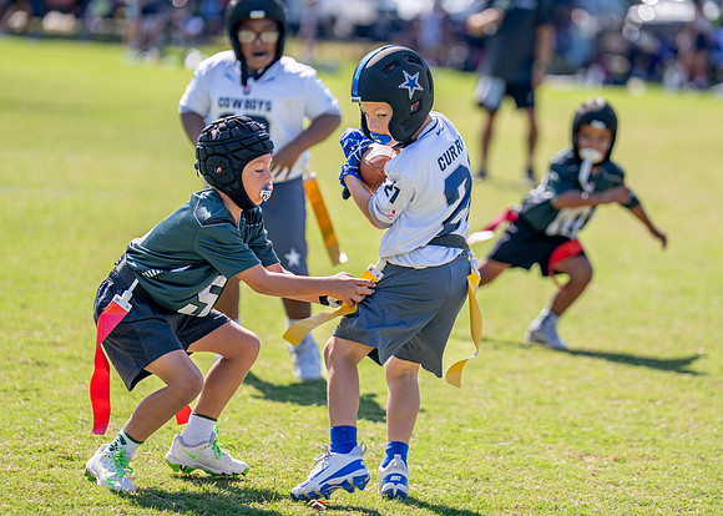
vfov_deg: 7.4
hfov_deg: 10.4
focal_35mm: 193
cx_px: 435
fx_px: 3964
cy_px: 231
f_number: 2.8
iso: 125
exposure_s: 1/2000
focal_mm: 162
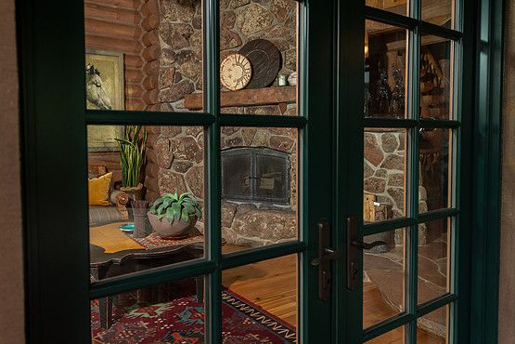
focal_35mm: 29
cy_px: 159
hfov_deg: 63.4
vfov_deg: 44.9
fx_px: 415
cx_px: 220
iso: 400
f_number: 6.3
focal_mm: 24
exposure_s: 1/125
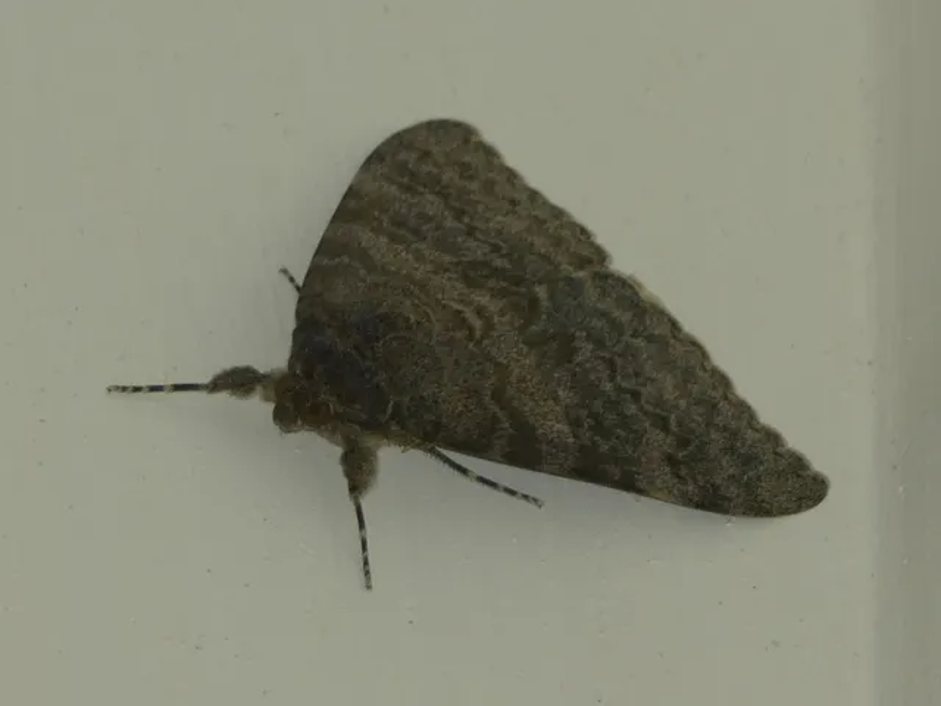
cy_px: 353
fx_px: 13157
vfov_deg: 3.1
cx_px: 470
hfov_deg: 4.1
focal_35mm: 484
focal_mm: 86.7
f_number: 5.6
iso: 80
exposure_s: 1/125
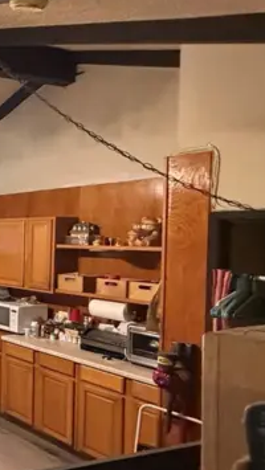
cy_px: 246
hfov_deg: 21.4
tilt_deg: -1.2
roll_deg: -0.4
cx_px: -224
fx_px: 412
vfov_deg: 59.4
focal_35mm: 33
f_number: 2.2
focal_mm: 2.22
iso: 640
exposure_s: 1/60
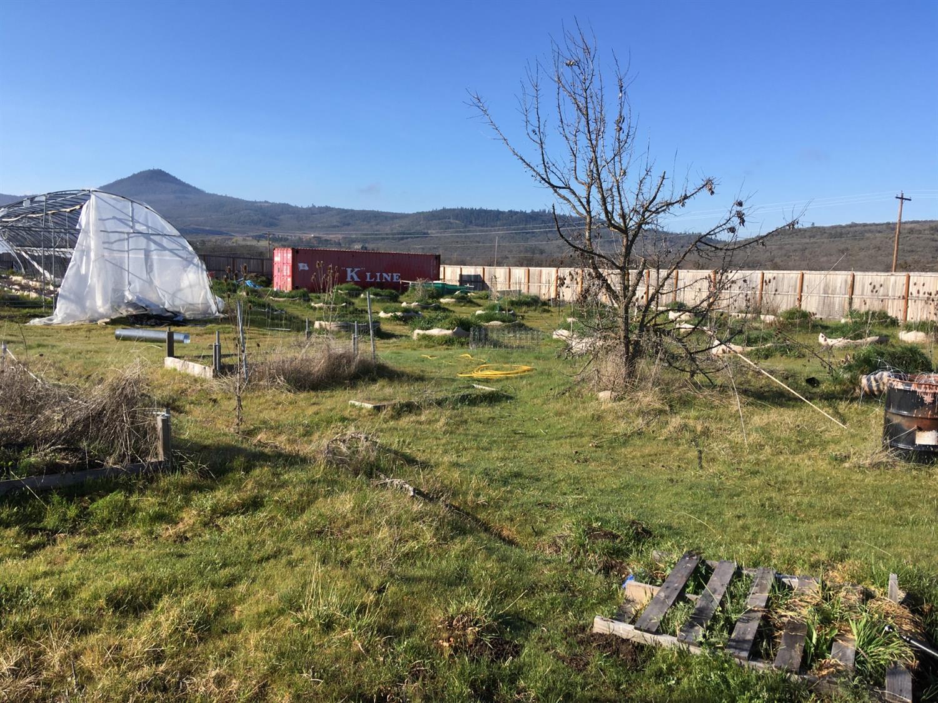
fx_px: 786
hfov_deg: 61.7
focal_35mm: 29
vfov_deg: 48.2
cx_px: 469
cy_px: 352
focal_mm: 4.15
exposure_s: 1/1012
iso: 25
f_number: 2.2
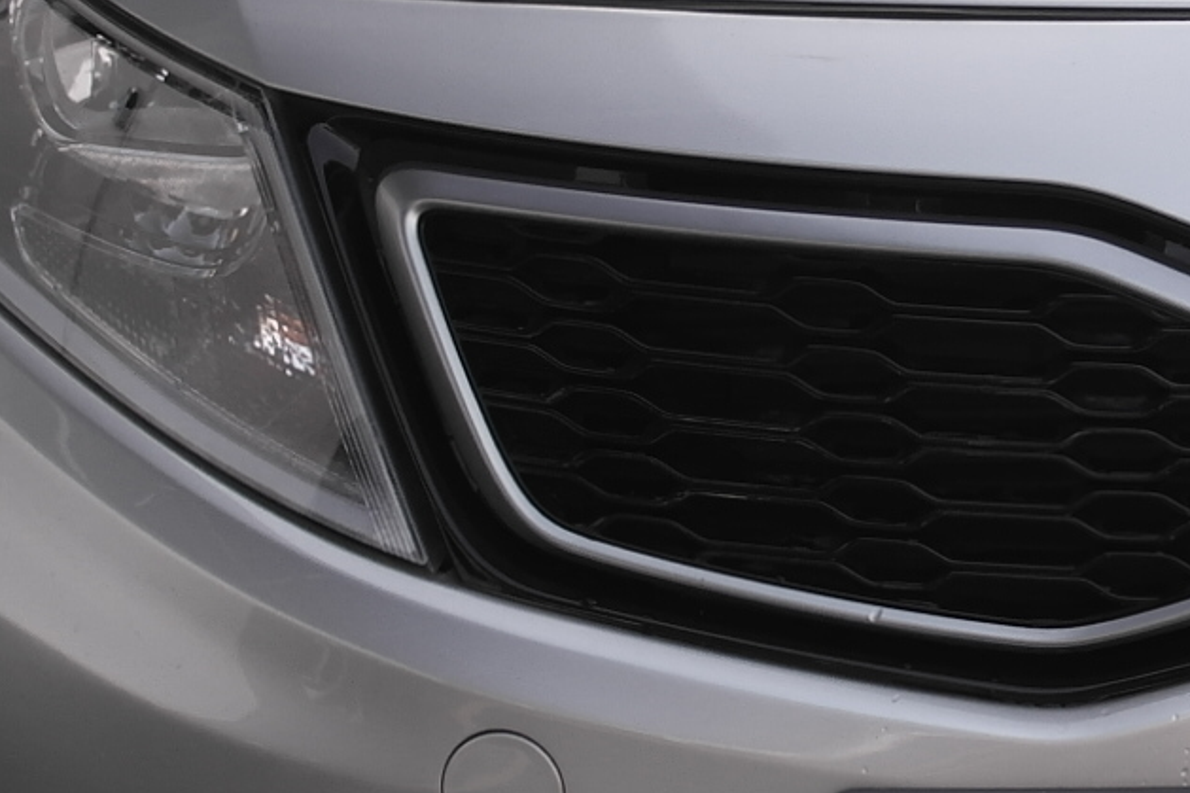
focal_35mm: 142
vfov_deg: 9.6
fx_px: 4692
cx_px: 1481
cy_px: 131
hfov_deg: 14.0
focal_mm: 20
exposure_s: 1/160
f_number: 5
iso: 100
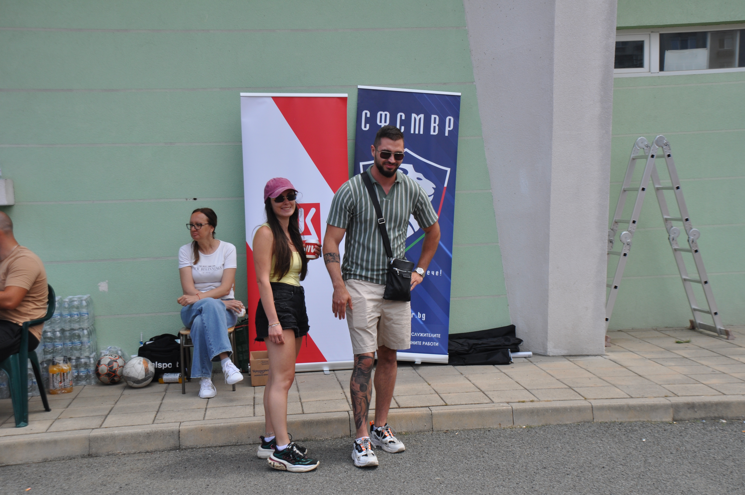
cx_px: 372
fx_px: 992
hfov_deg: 41.2
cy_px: 248
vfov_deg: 28.0
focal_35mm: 48
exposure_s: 1/250
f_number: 8
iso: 200
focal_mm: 32
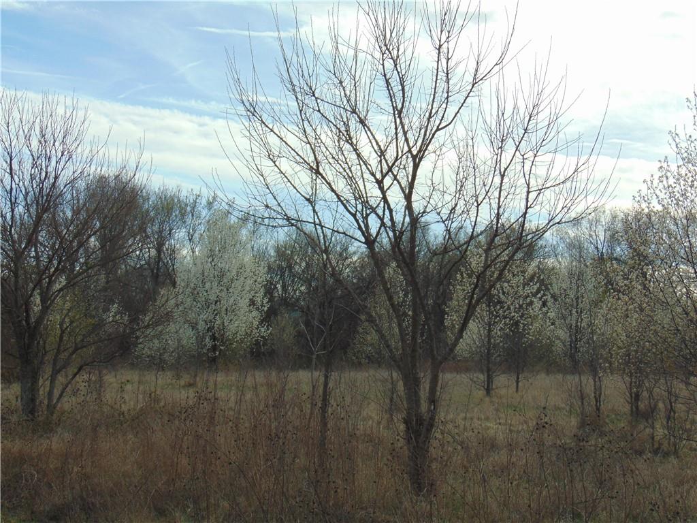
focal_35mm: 60
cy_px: 262
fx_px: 1208
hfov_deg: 32.2
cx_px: 348
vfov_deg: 24.4
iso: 80
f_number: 9.3
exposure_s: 1/200
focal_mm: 10.8
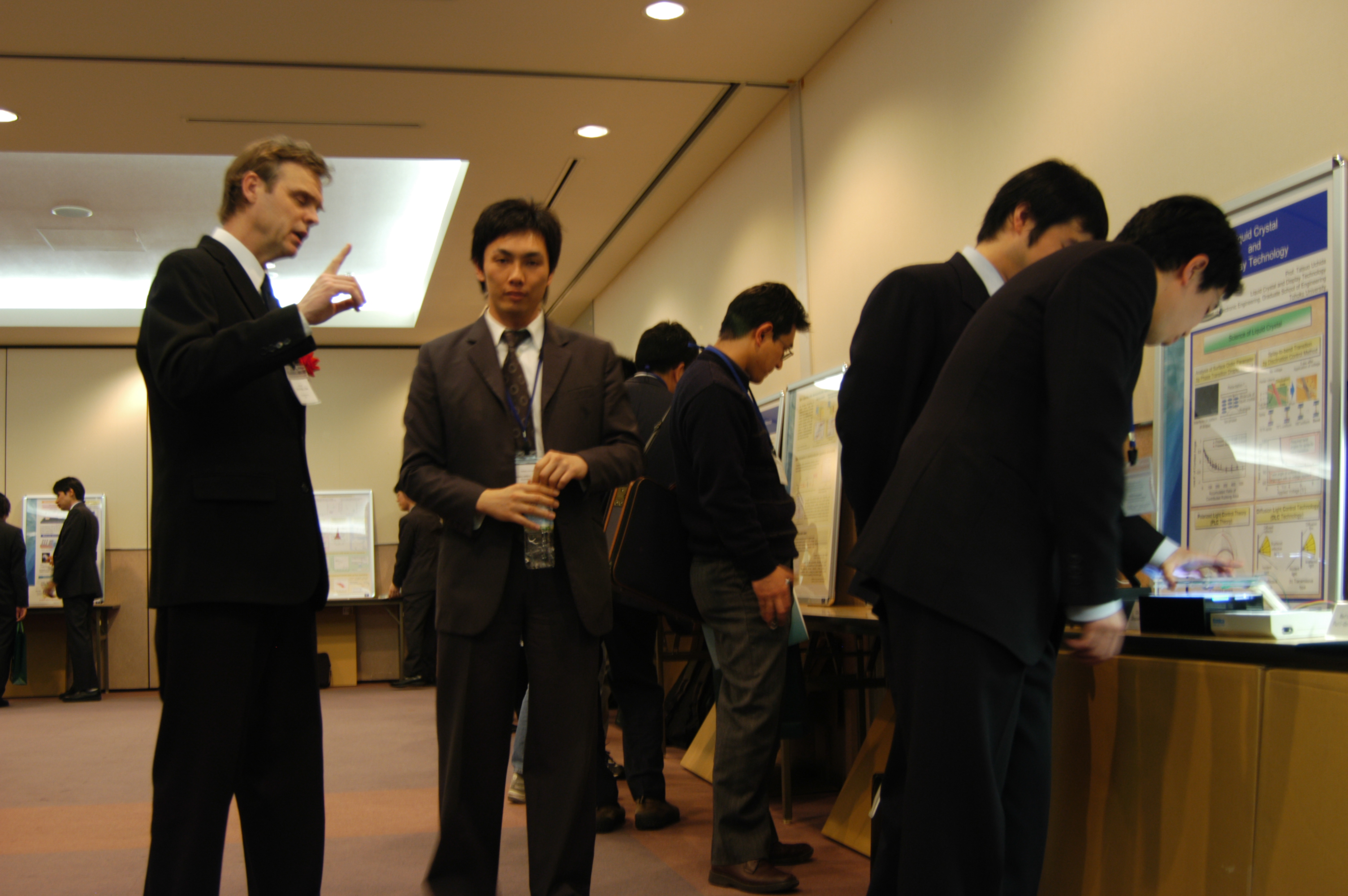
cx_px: 674
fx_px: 1347
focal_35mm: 36
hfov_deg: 53.2
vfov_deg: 36.8
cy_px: 448
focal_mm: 24
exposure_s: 1/13
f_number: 3.5
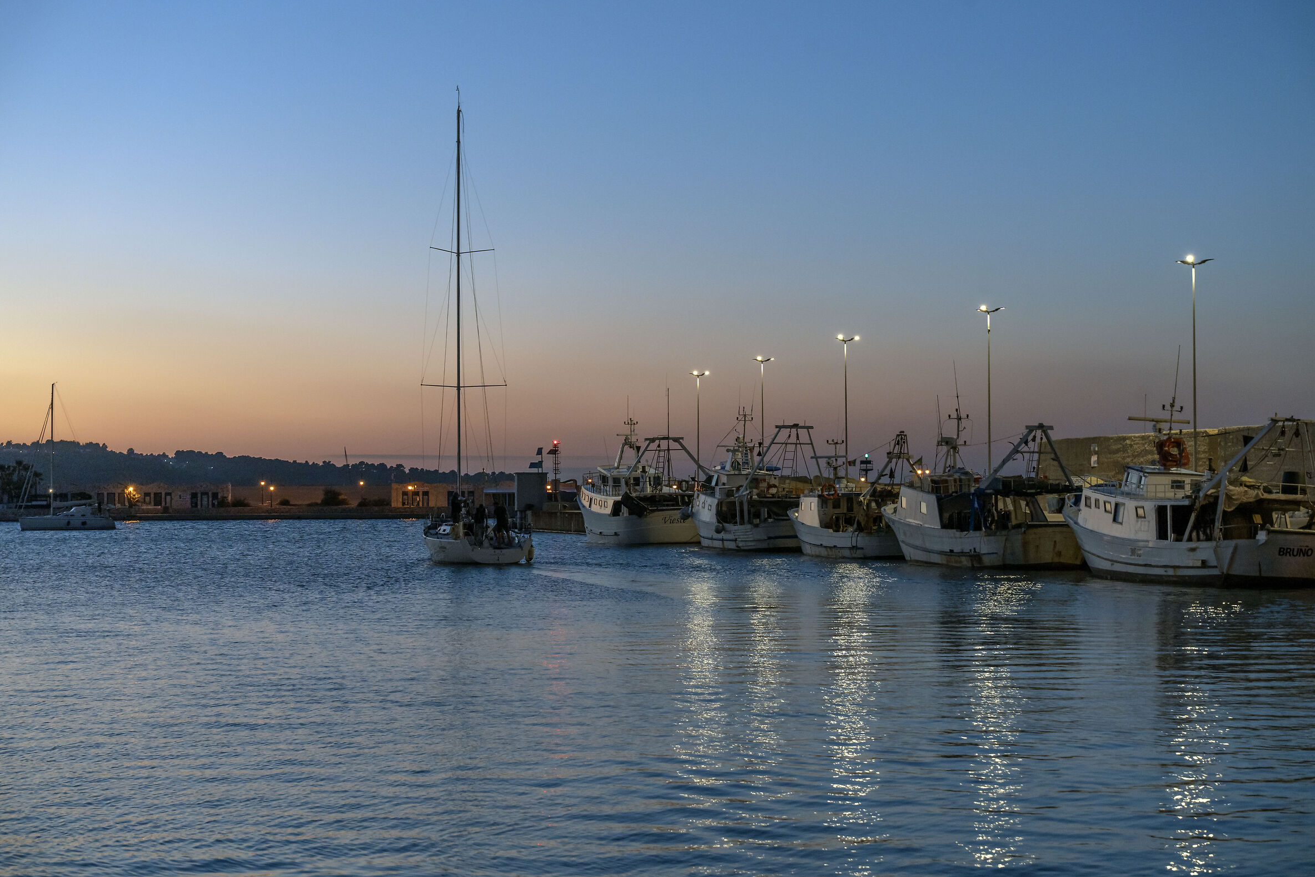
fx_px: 2593
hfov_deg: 28.5
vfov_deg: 19.2
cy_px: 444
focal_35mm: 71
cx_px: 658
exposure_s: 1/60
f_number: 6.3
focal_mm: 70
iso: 1600
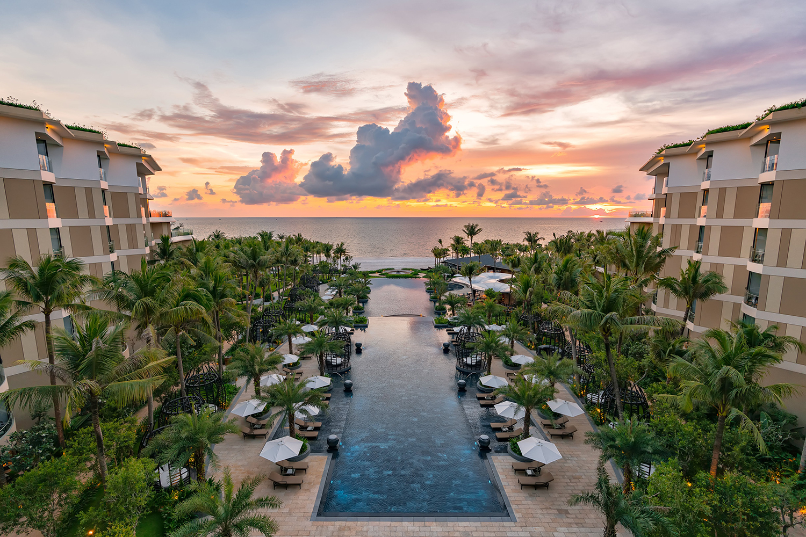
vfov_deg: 73.7
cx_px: 403
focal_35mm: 16
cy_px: 268
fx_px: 358
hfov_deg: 96.7
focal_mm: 16
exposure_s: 1/60
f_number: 4
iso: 400
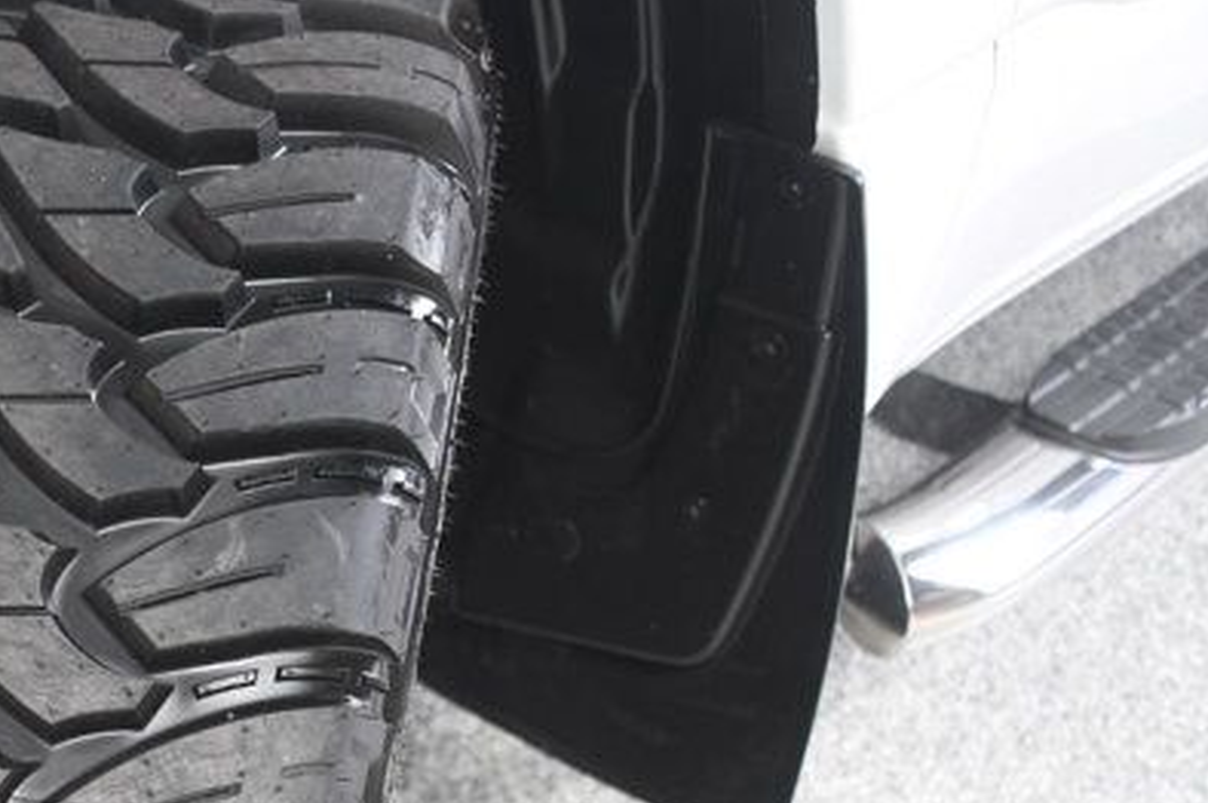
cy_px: 791
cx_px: -233
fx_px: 2615
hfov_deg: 23.8
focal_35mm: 78
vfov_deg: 17.1
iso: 100
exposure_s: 1/160
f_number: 3.5
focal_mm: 20
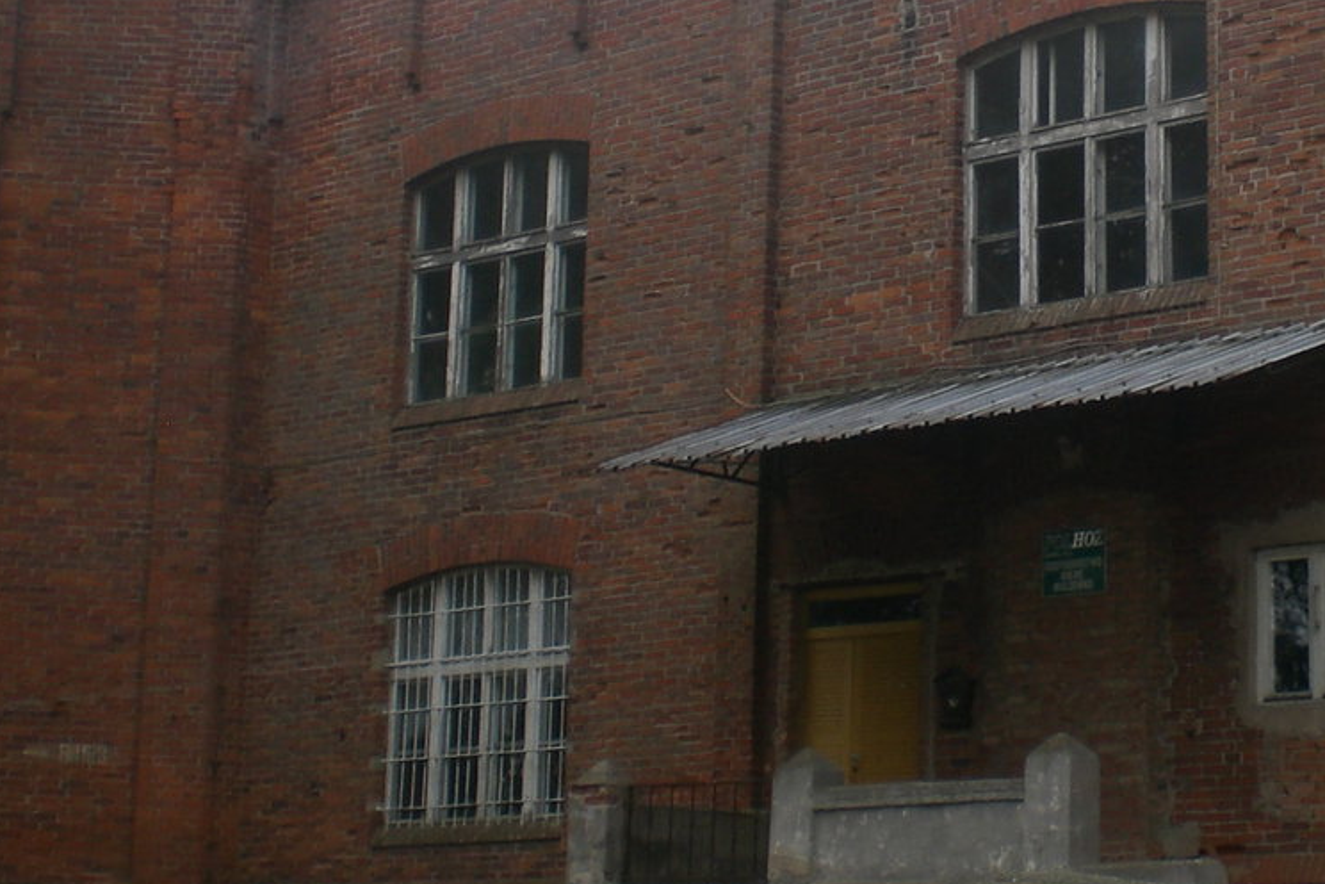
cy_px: 312
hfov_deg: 23.2
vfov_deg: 16.0
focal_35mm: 85
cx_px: 1215
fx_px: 3128
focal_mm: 6.3
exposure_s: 1/250
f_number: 4.4
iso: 50
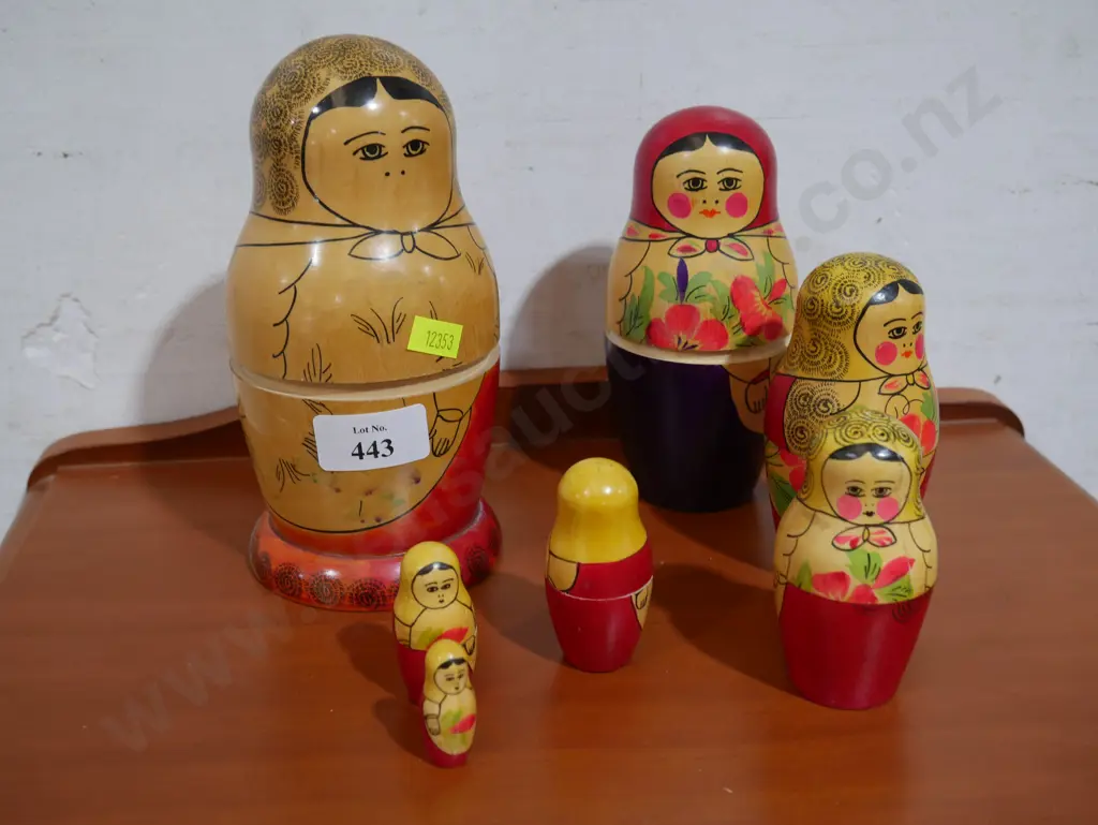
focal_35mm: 40
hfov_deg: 46.8
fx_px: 1269
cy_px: 412
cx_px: 549
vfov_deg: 36.0
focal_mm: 20
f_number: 4.5
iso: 500
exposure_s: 1/60
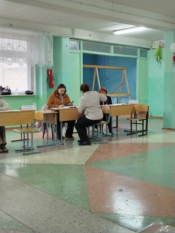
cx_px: 88
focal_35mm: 47
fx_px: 317
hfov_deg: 30.9
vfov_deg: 40.4
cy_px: 116
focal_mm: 5.25
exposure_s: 1/33.3
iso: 644
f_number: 1.75
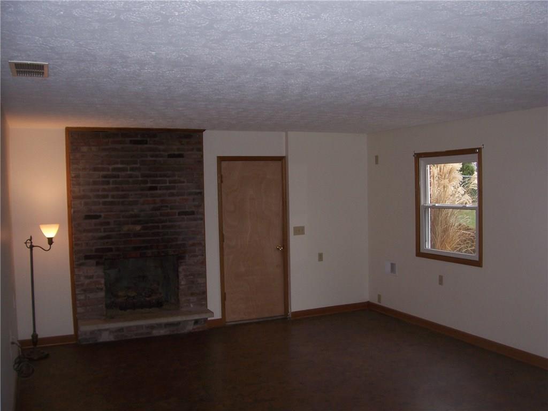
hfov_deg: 54.0
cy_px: 206
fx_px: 538
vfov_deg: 41.8
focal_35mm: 34
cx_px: 274
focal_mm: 5.6
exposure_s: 1/60
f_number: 2.7
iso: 80
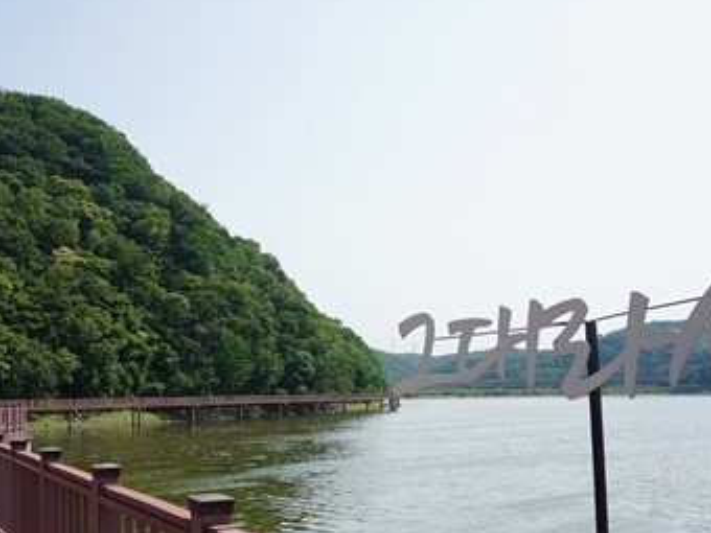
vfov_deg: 37.4
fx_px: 781
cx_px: 268
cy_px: 342
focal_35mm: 38
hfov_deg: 48.5
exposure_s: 1/800
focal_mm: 16
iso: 100
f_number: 5
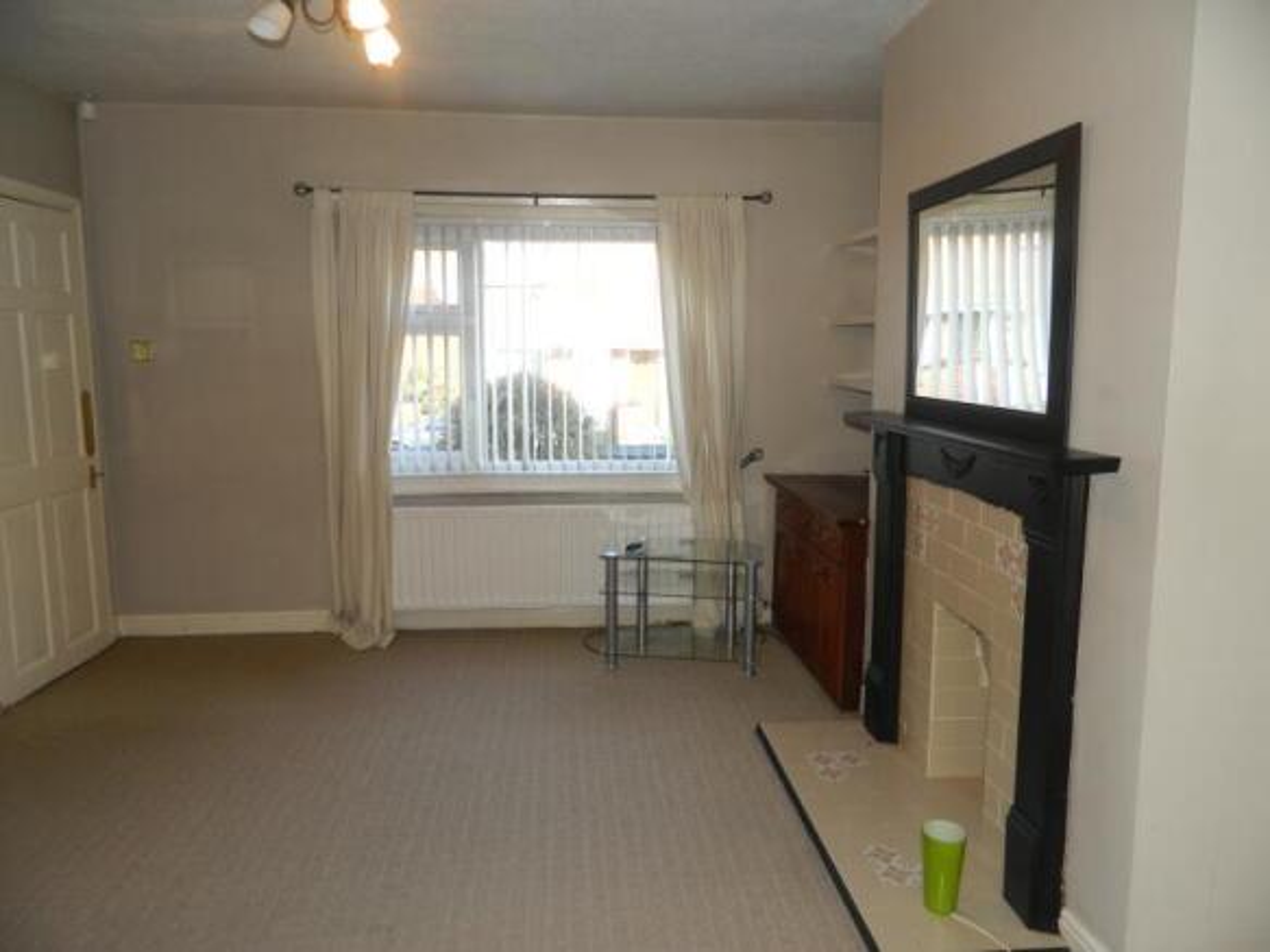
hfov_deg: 69.4
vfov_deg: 54.9
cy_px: 476
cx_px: 635
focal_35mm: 25
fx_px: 917
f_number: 3.1
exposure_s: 1/30
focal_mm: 4.5
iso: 80
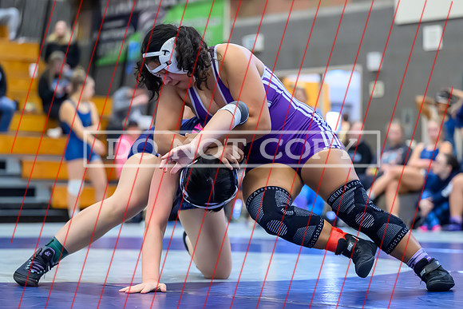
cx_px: 251
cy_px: 175
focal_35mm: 111
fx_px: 1432
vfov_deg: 12.3
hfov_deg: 18.4
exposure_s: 1/640
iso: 10000
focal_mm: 92
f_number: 2.8
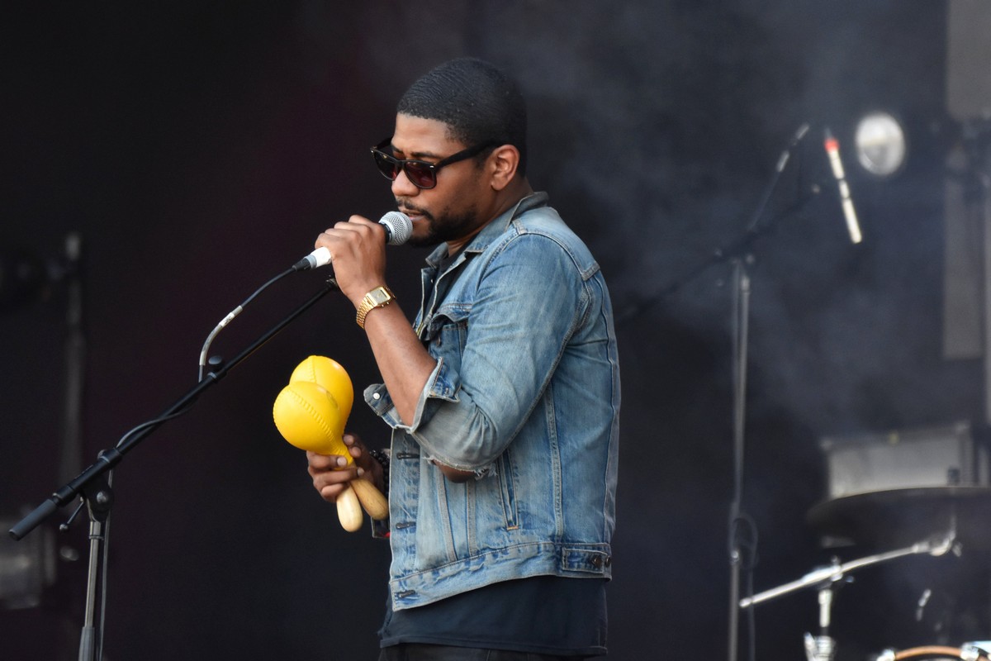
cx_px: 496
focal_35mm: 262
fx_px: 7225
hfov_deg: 7.8
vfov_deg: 5.2
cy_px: 330
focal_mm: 175
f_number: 2.8
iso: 1250
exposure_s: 1/2000
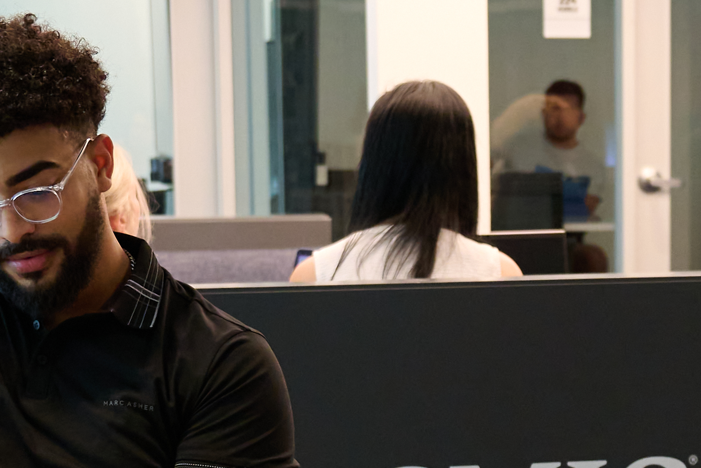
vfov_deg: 9.5
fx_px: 2765
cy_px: 548
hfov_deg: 14.2
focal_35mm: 142
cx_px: 701
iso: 2500
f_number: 3.2
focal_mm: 30
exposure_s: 1/400
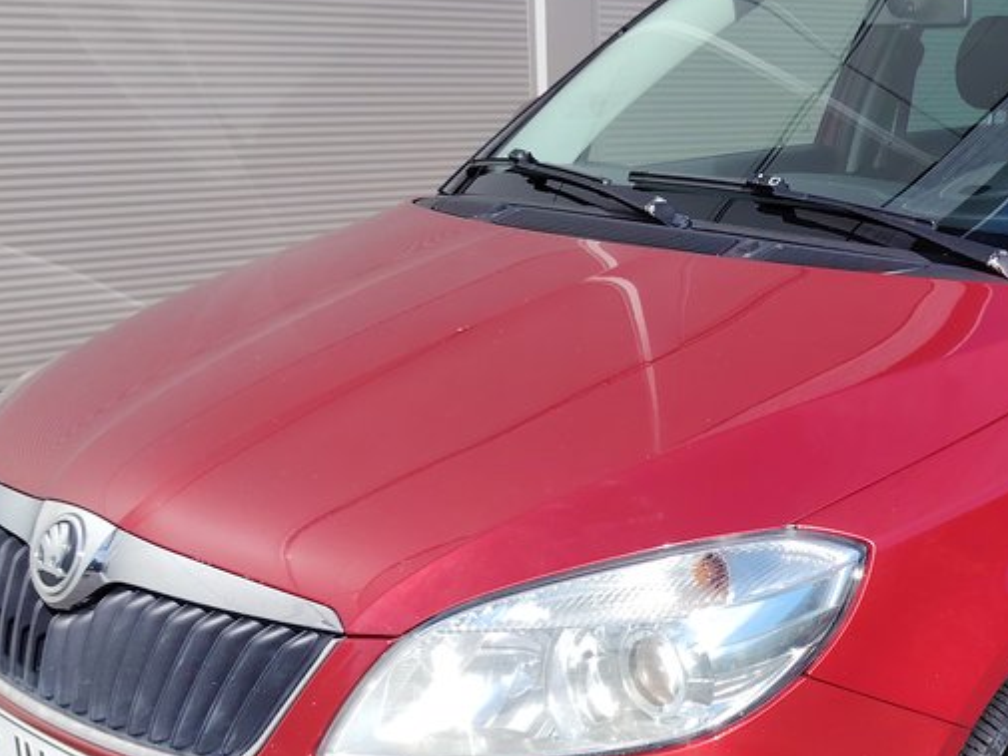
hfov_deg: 32.9
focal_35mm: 57
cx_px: 796
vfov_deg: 25.4
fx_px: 1660
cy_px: 549
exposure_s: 1/799
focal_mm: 5.25
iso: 100
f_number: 1.75
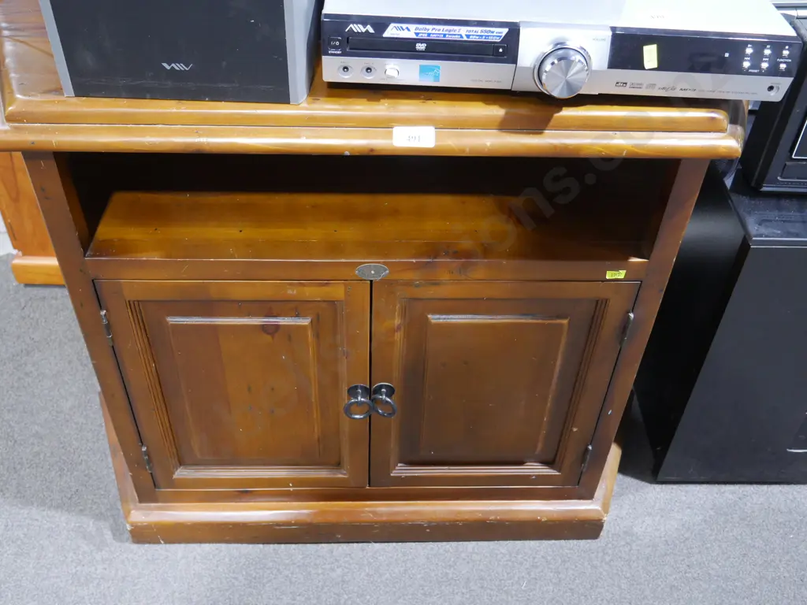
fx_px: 839
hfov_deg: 51.4
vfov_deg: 39.7
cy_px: 302
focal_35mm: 36
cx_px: 404
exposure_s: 1/60
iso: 1600
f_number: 4
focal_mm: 18
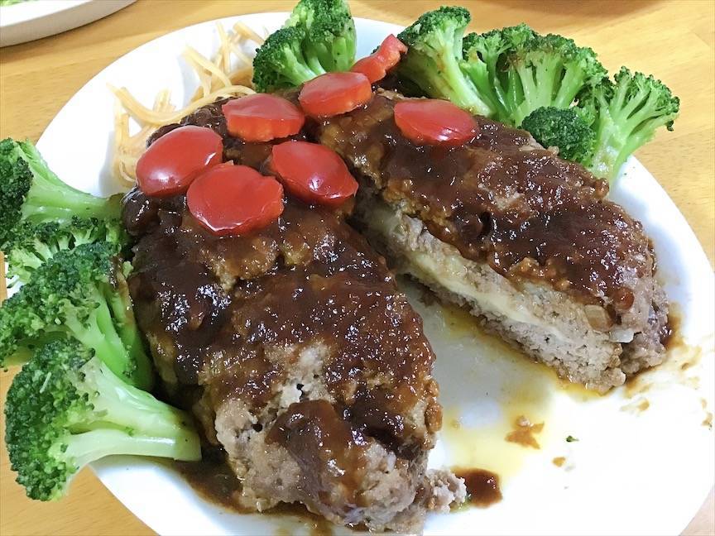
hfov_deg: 58.4
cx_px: 358
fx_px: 640
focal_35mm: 31
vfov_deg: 45.4
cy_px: 268
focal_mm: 3.3
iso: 400
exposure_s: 1/17
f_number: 2.4
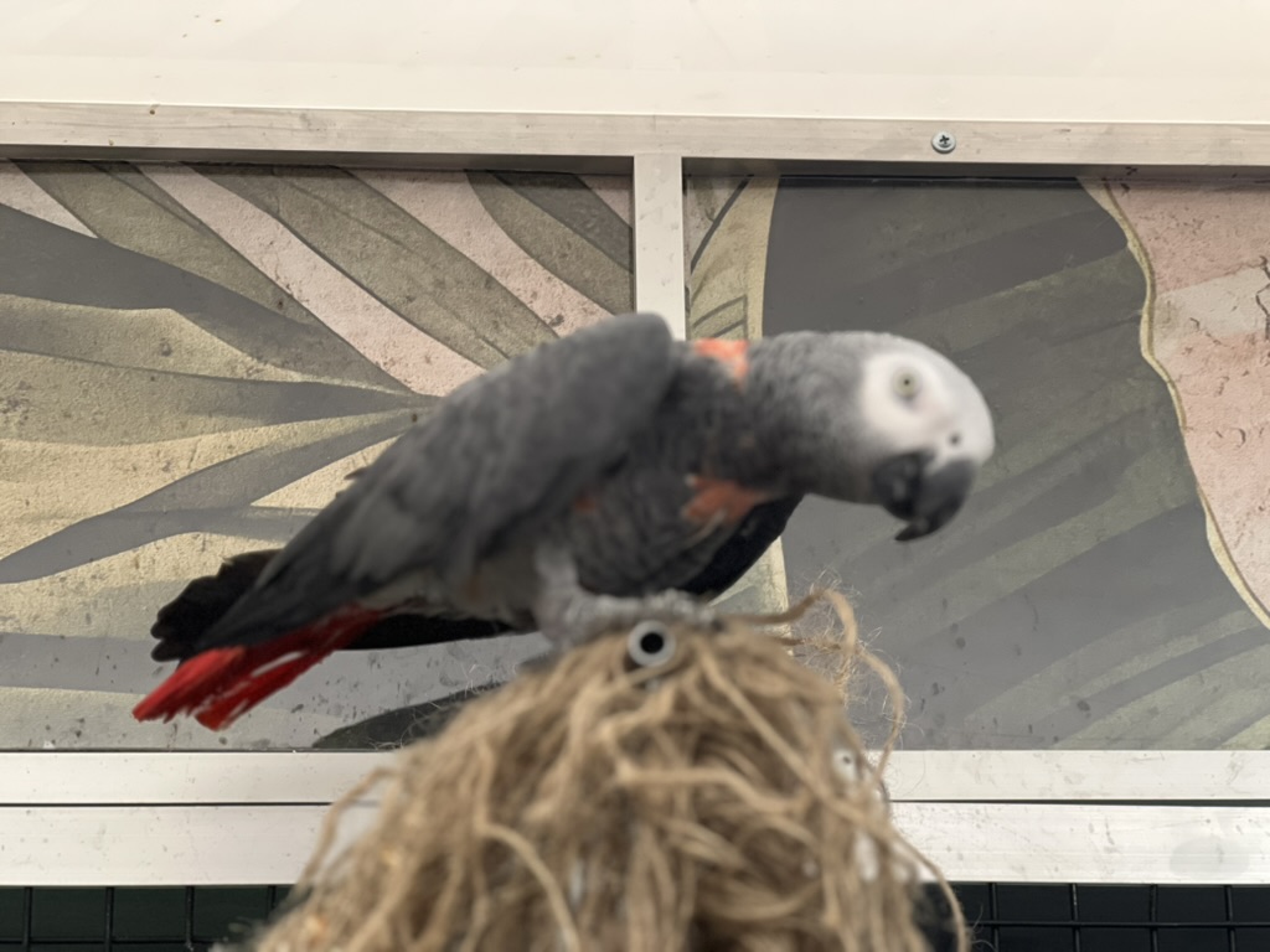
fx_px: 2825
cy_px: 476
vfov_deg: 19.1
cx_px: 635
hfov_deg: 25.3
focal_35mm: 77
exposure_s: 1/33
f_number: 2.8
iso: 200
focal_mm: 9
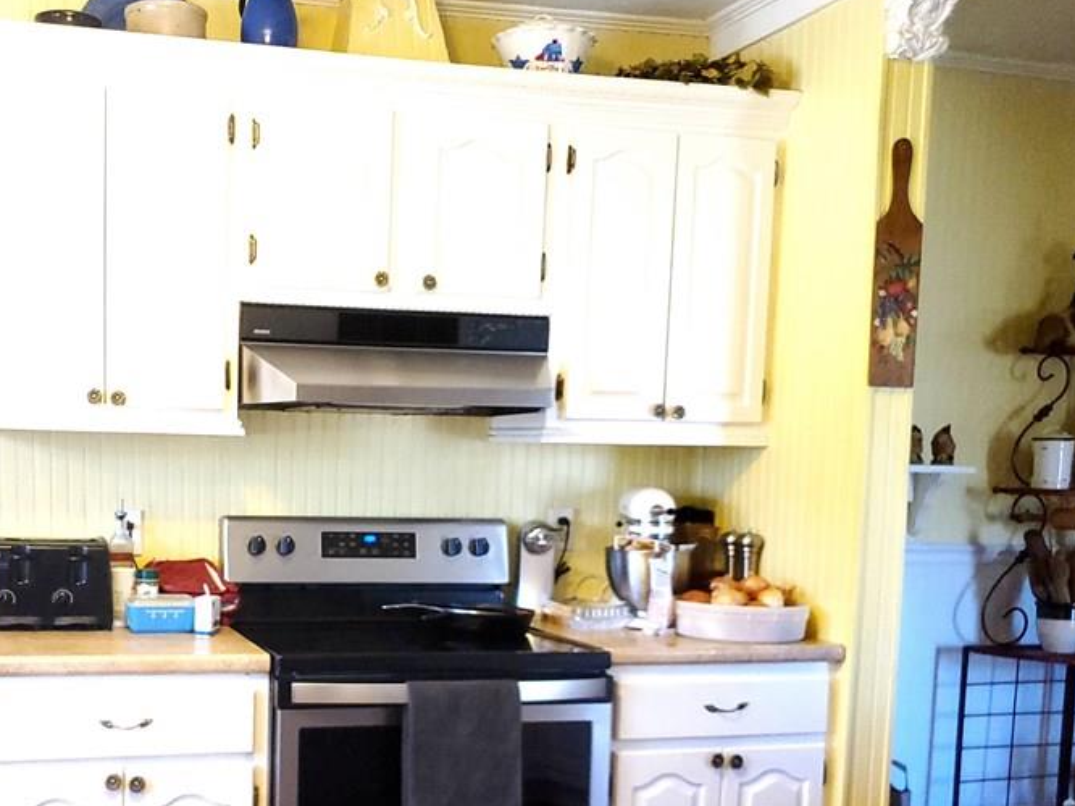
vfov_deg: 35.4
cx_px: 295
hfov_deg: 45.5
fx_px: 1242
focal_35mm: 40
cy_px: 577
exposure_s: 1/90
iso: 640
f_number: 1.5
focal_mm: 4.3
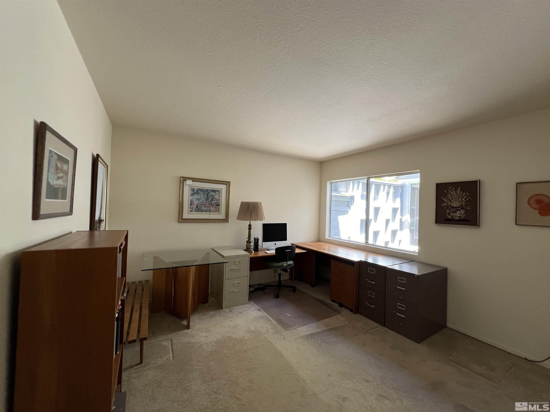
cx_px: 275
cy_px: 206
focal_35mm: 13
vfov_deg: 89.9
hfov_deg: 106.2
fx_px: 207
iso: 200
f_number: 1.8
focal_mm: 1.57
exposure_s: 1/99
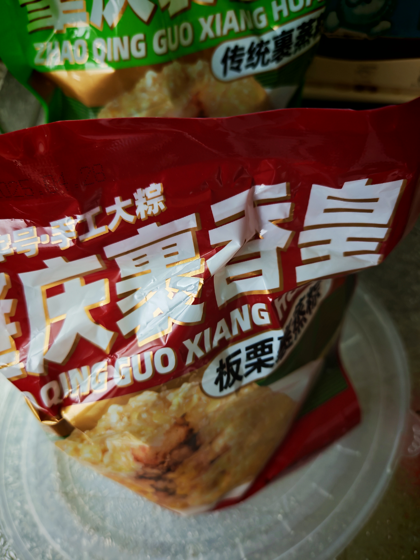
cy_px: 280
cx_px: 210
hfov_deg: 56.8
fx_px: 388
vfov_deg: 71.6
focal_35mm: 24
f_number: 1.9
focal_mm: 6.67
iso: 250
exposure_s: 1/33
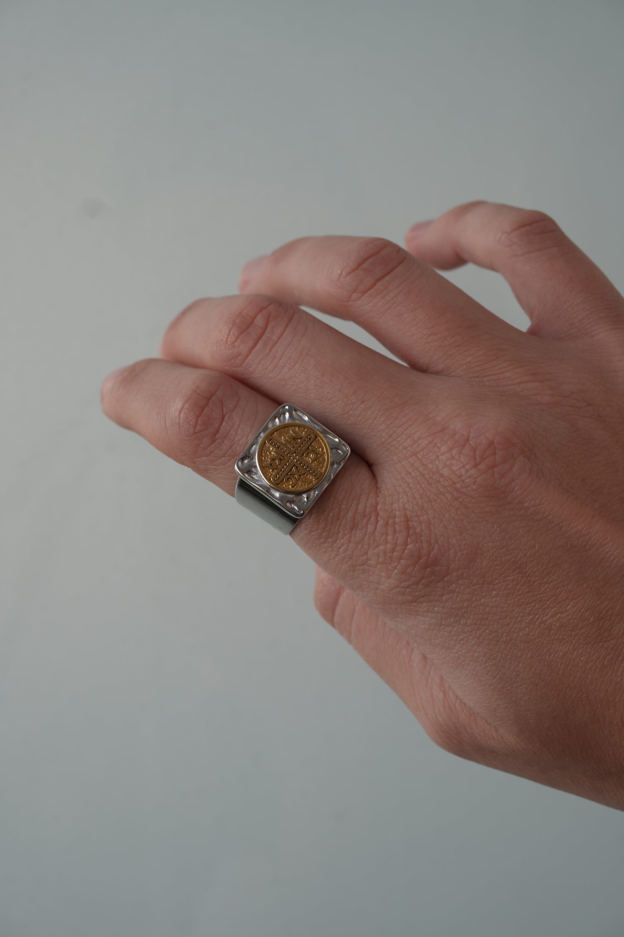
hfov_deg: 23.2
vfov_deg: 34.2
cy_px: 468
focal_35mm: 58
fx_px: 1521
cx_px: 312
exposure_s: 1/60
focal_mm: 39
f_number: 7.1
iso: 80
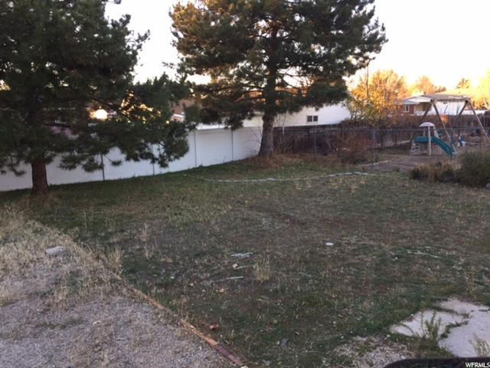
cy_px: 184
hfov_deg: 61.7
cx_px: 245
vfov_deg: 48.2
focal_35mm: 29
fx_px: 411
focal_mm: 4.15
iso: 50
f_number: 2.2
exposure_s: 1/120
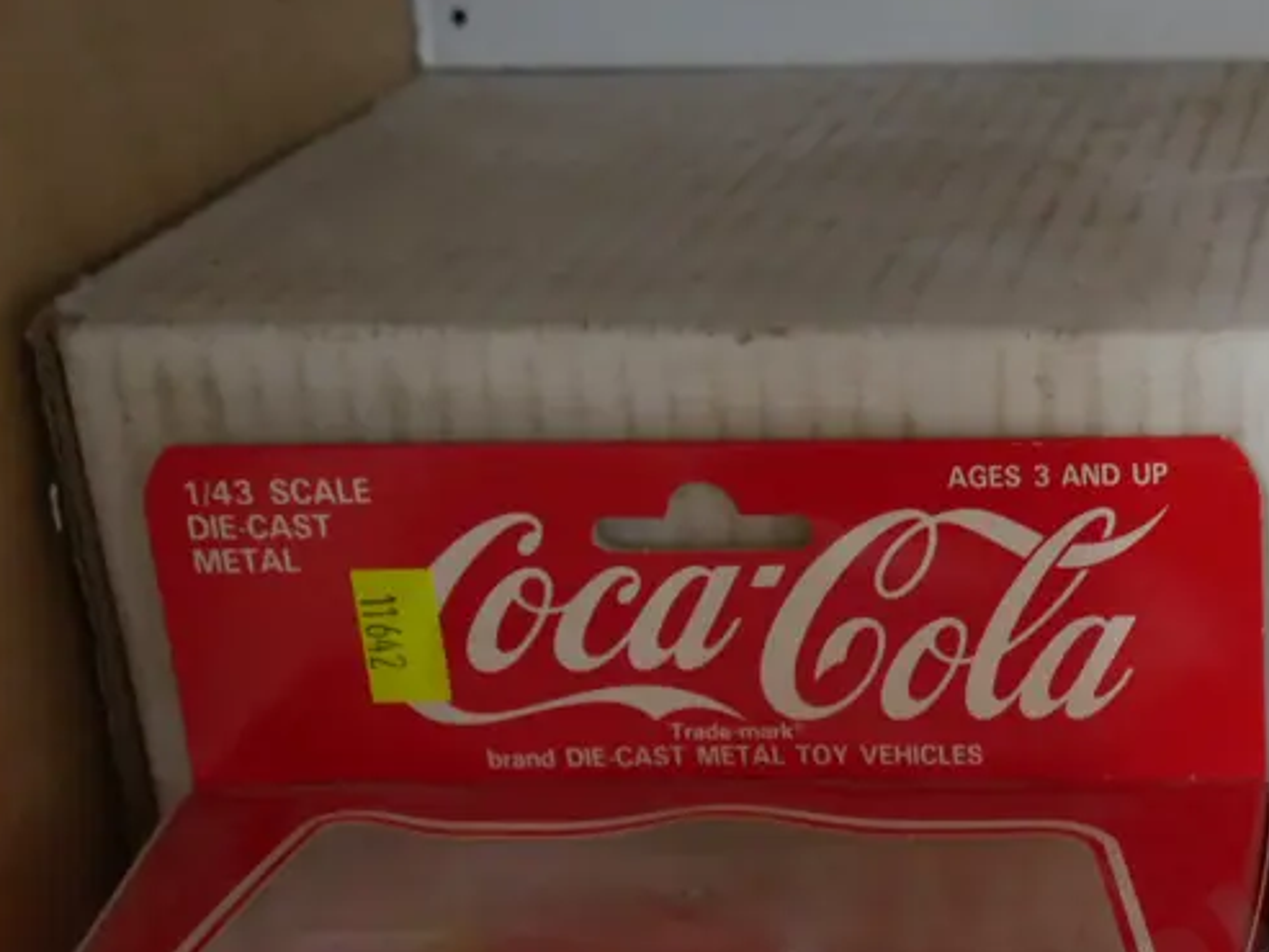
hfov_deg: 22.5
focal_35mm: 83
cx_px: 1300
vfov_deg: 17.5
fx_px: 3043
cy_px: 895
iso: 2500
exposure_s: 1/60
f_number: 4.4
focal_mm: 20
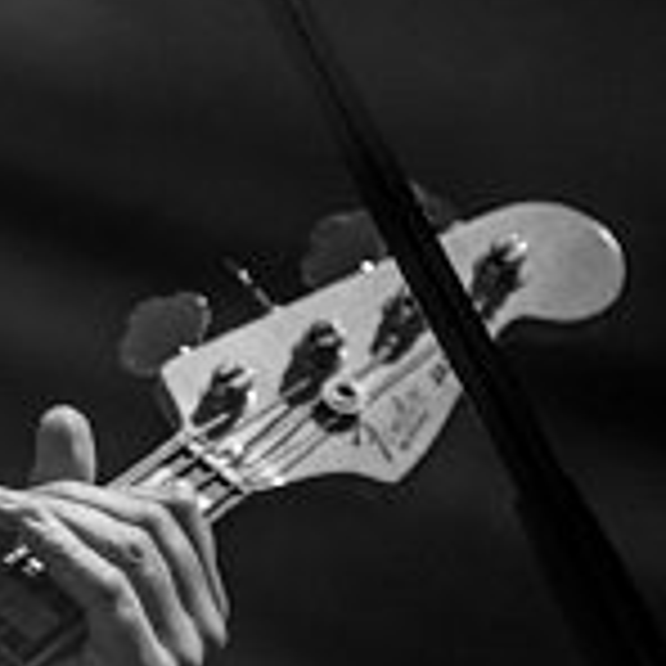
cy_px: 216
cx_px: -806
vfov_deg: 3.1
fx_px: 12451
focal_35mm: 572
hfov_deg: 3.0
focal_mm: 92
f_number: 2.8
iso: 400
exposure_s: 1/100
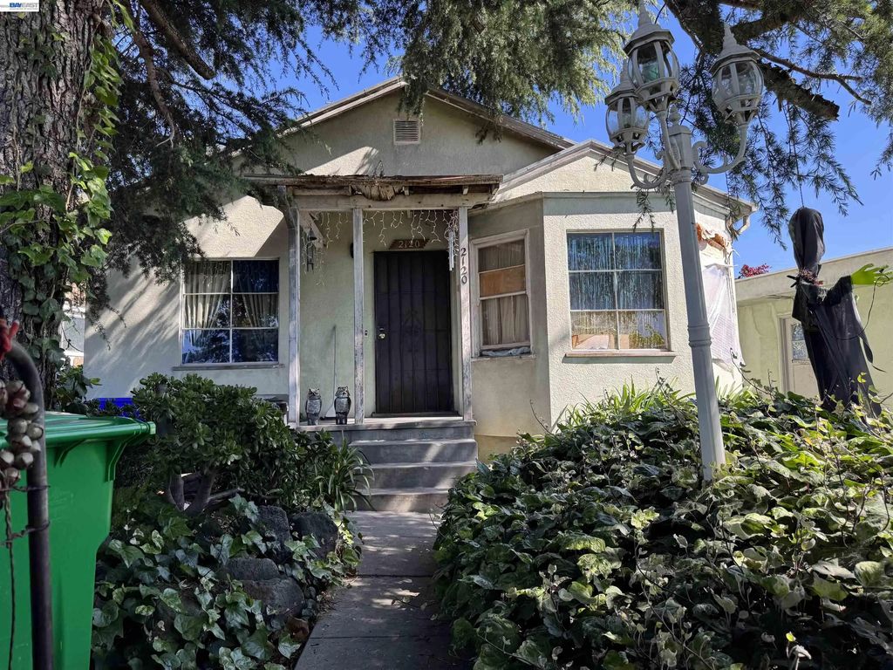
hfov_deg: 71.6
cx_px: 446
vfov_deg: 56.8
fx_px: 619
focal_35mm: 24
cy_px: 335
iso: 80
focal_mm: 6.76
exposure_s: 1/658
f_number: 1.78
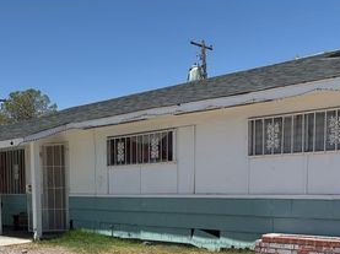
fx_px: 461
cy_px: 218
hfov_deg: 39.9
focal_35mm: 47
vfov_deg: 29.8
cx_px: 110
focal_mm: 5.96
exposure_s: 1/6993
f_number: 1.6
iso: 50
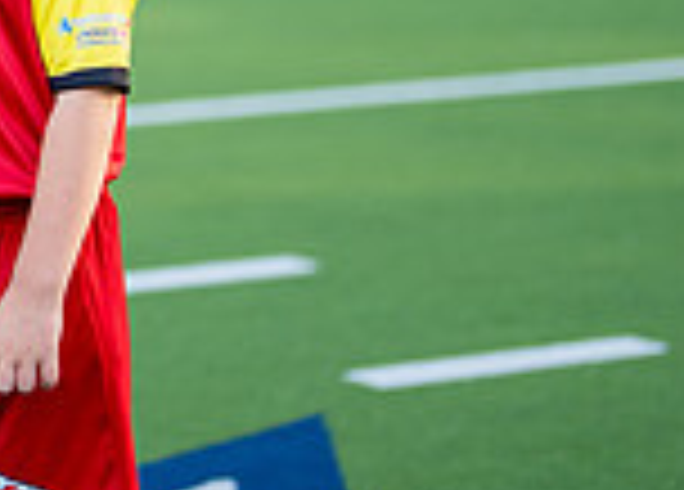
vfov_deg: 6.9
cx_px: -306
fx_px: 4027
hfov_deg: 9.5
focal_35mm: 207
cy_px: -275
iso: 100
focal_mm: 50
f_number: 1.2
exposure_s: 1/1600
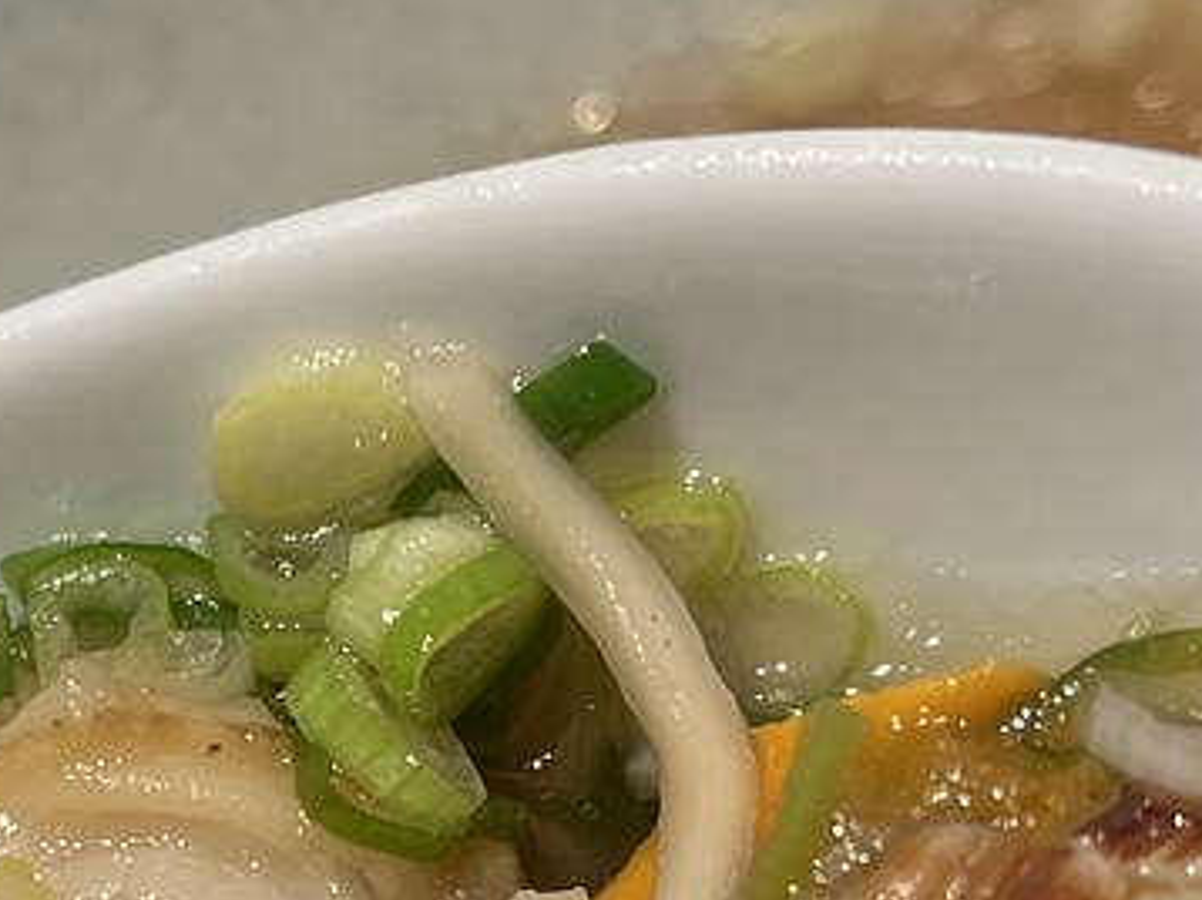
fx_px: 3782
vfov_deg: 13.5
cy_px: 751
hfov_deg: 17.8
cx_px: 104
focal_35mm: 109
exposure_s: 1/121
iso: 125
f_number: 1.6
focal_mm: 5.1
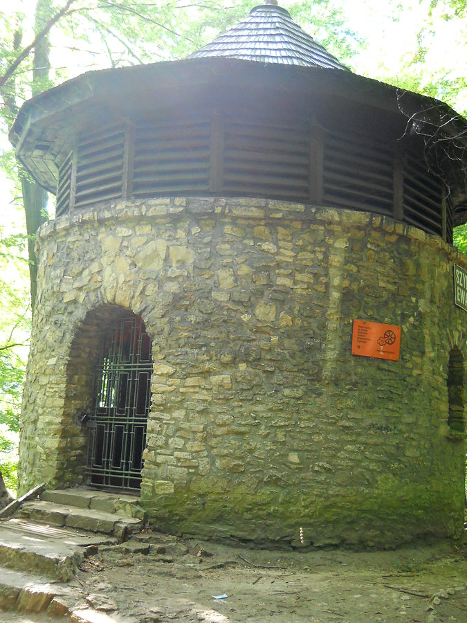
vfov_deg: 45.8
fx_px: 738
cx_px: 234
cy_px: 312
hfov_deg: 35.1
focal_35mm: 41
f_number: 3.1
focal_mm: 6.72
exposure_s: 1/30
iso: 400
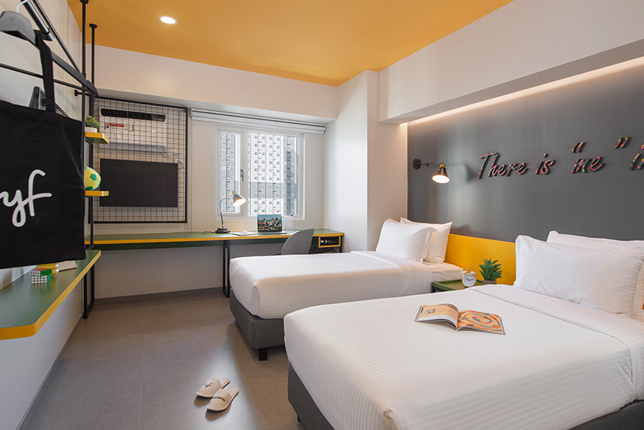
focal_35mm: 20
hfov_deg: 83.9
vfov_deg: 61.9
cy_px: 196
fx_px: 358
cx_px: 342
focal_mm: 14
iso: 100
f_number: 7.1
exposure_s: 1/4
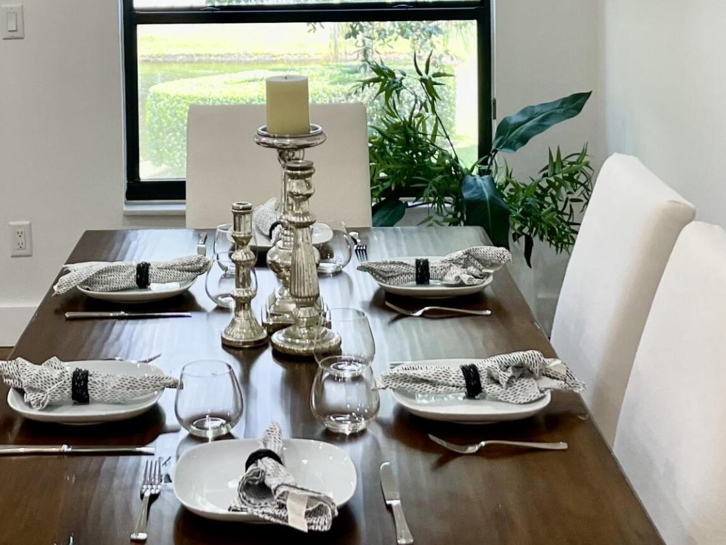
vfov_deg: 20.9
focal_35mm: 68
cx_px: 215
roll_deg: +1.0
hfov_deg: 28.3
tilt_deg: -3.0
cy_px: 6
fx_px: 1426
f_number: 1.6
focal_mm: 4.2
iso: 125
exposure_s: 1/120
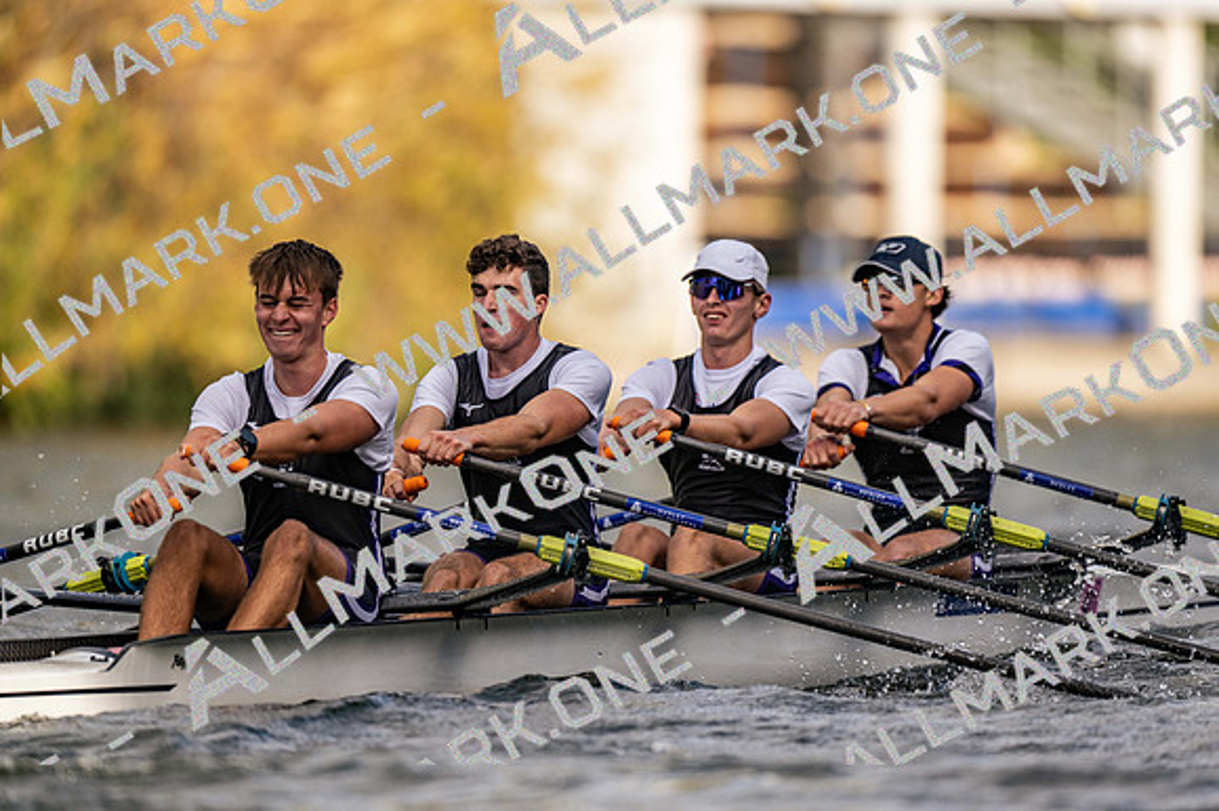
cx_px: 610
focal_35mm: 600
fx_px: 20309
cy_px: 406
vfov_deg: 2.3
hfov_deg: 3.4
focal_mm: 600
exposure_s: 1/2500
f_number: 4
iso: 200
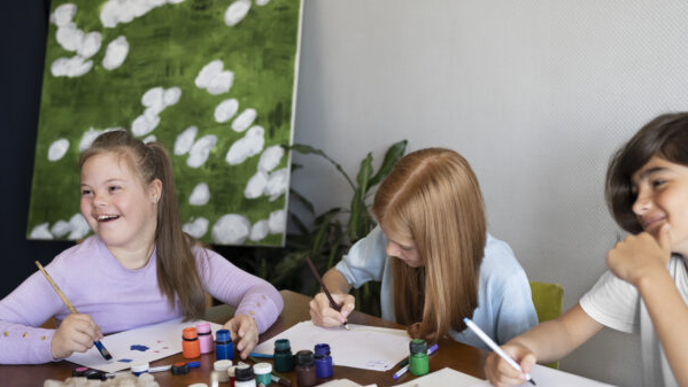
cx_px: 393
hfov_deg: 43.6
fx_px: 857
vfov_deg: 25.4
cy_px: 231
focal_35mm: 47
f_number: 2
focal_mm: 35
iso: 800
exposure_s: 1/250
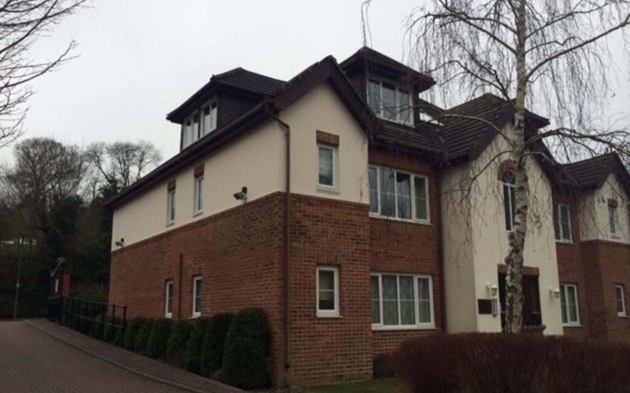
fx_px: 549
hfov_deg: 59.7
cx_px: 315
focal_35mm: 32
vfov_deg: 39.3
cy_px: 226
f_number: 2.2
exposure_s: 1/540
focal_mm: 4.12
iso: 32
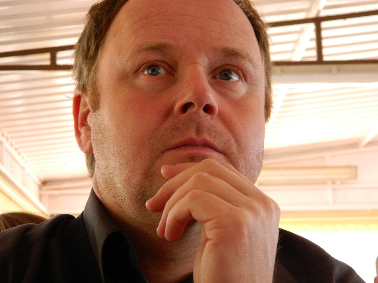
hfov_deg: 23.3
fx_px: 917
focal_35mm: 84
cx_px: 189
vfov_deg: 17.6
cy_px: 142
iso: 180
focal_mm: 15.1
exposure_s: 1/60
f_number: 4.2
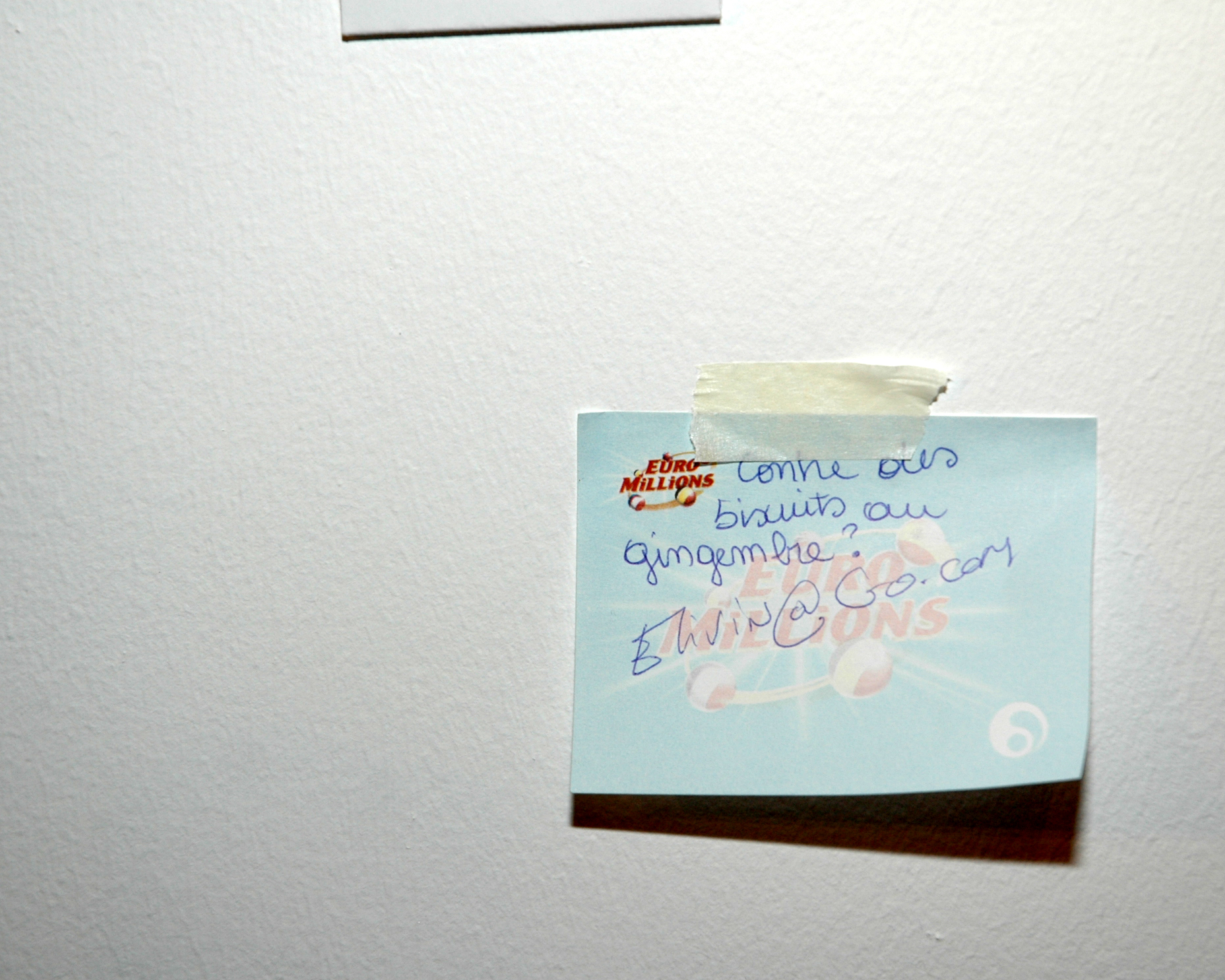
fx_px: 3444
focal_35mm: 95
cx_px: 654
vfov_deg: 16.2
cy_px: 490
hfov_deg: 20.2
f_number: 5
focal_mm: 56
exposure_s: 1/60
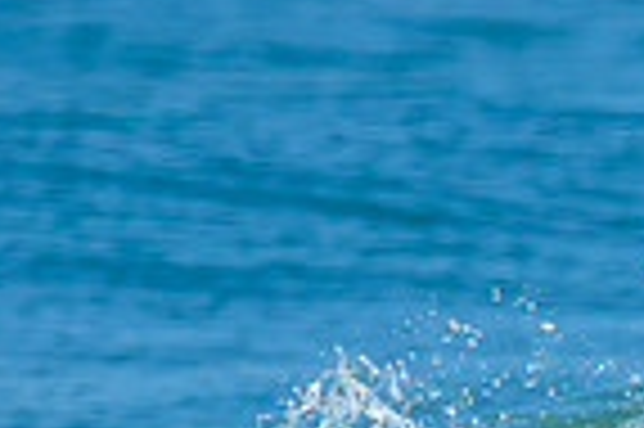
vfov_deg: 0.3
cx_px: 727
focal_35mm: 4464
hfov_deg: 0.5
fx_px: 79764
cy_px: 606
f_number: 6.3
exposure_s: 1/2000
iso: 250
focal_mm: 800
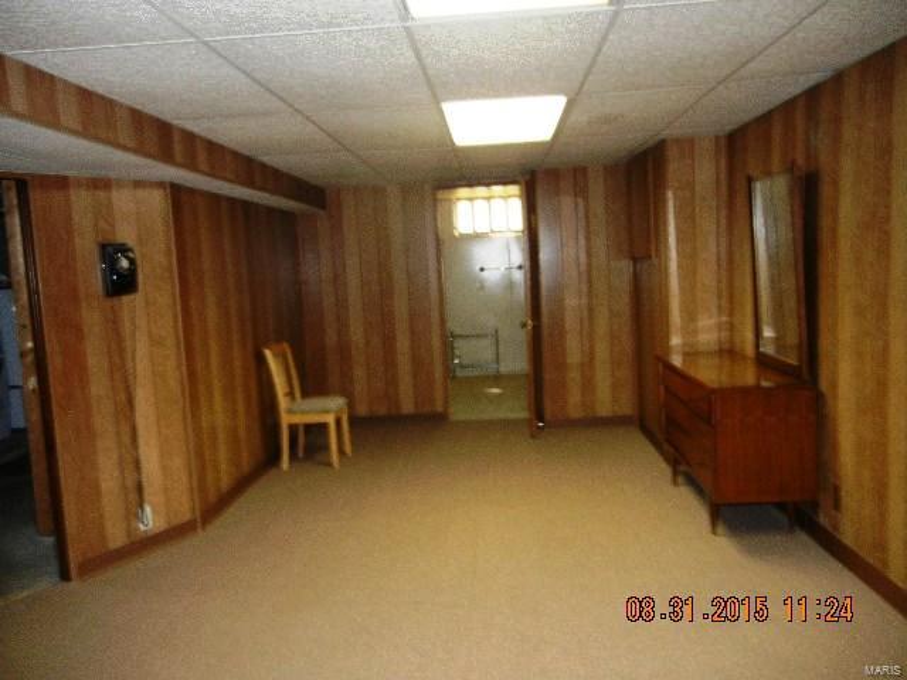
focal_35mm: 30
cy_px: 340
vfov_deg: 46.8
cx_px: 454
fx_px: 786
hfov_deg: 60.0
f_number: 3.5
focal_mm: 5.4
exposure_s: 1/30
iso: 285
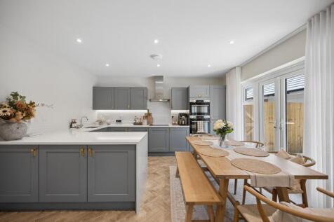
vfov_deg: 81.2
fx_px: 130
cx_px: 167
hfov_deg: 104.3
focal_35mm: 14
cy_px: 111
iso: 200
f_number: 4.5
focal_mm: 14
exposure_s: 1/80
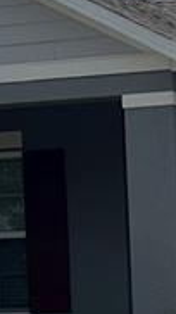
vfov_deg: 11.1
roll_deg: +2.4
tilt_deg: -4.5
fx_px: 1556
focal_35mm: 187
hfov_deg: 6.2
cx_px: 402
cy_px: 461
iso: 50
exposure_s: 1/6494
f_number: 1.6
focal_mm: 5.1
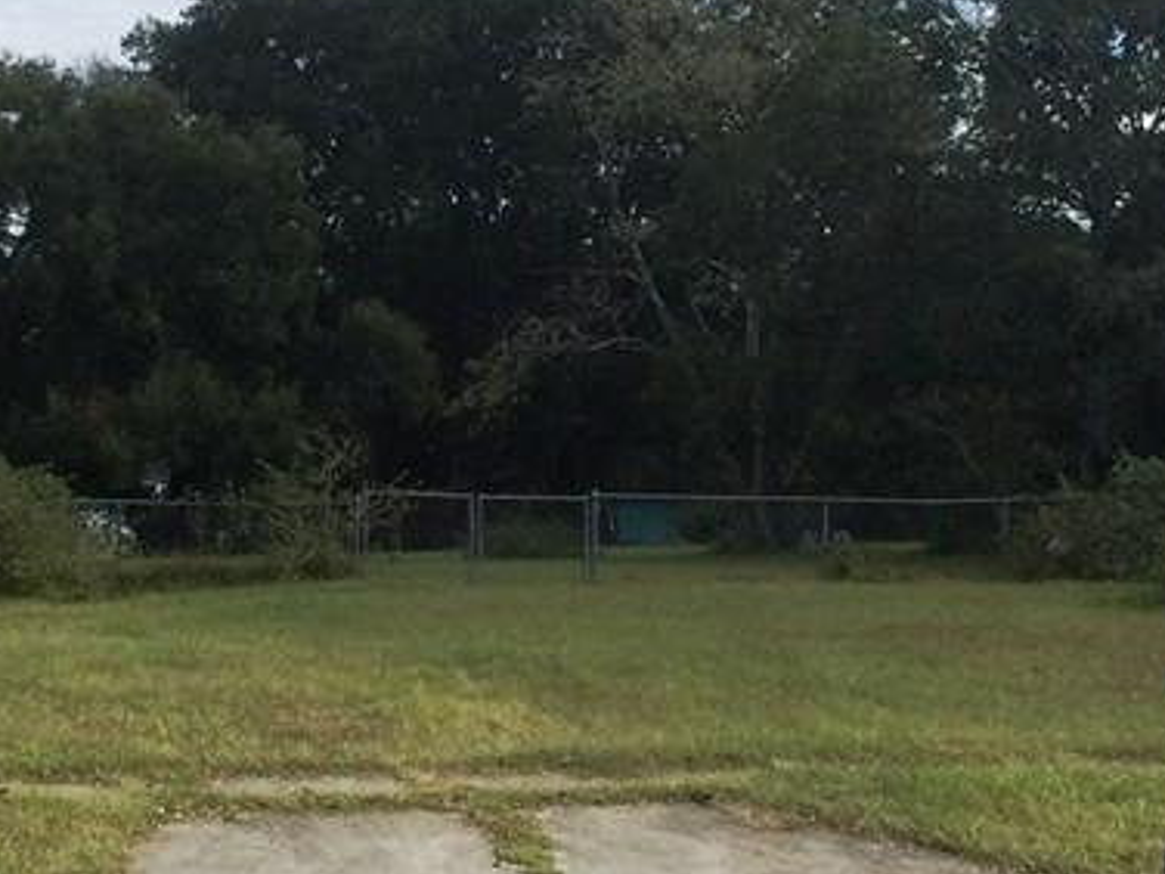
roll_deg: -1.9
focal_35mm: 79
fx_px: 2659
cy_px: 406
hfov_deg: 24.7
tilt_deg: +2.1
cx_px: 468
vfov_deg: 18.7
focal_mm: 4.15
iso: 32
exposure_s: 1/2475
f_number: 2.2
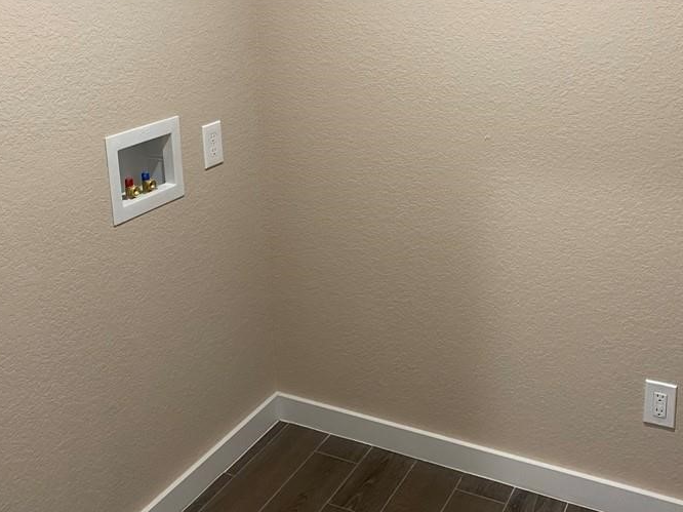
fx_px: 789
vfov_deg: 35.2
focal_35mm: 40
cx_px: 379
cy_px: 134
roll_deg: +1.0
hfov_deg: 46.7
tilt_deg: -12.1
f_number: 1.8
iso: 160
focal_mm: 4.25
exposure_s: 1/60
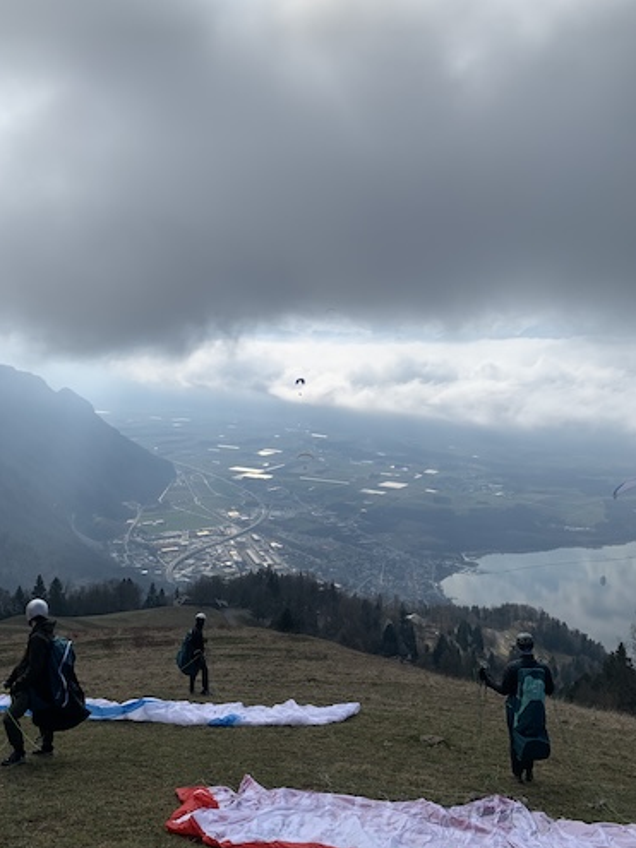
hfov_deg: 49.7
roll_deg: -2.0
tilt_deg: -7.5
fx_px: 686
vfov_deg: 63.5
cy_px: 426
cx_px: 326
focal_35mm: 28
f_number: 1.8
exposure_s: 1/6897
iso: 25
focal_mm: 4.25
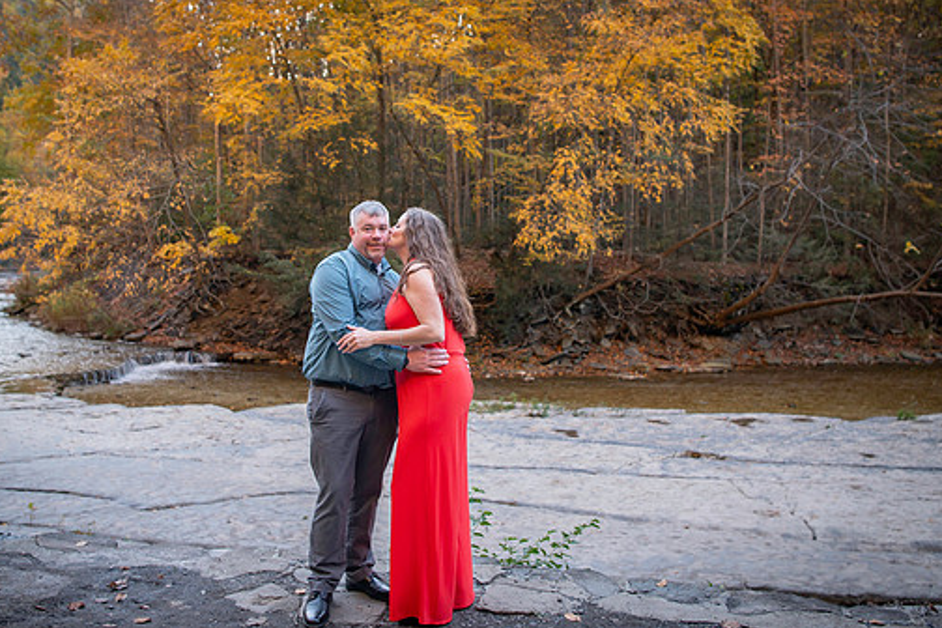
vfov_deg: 38.7
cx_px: 443
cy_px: 244
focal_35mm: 34
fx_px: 890
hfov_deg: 55.8
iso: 640
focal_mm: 24
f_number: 2.8
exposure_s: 1/320
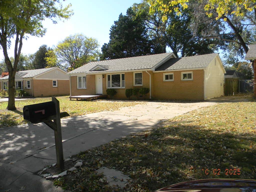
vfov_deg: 49.7
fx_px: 207
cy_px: 96
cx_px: 128
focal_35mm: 28
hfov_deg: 63.4
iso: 80
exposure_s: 1/357
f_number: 3.5
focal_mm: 5
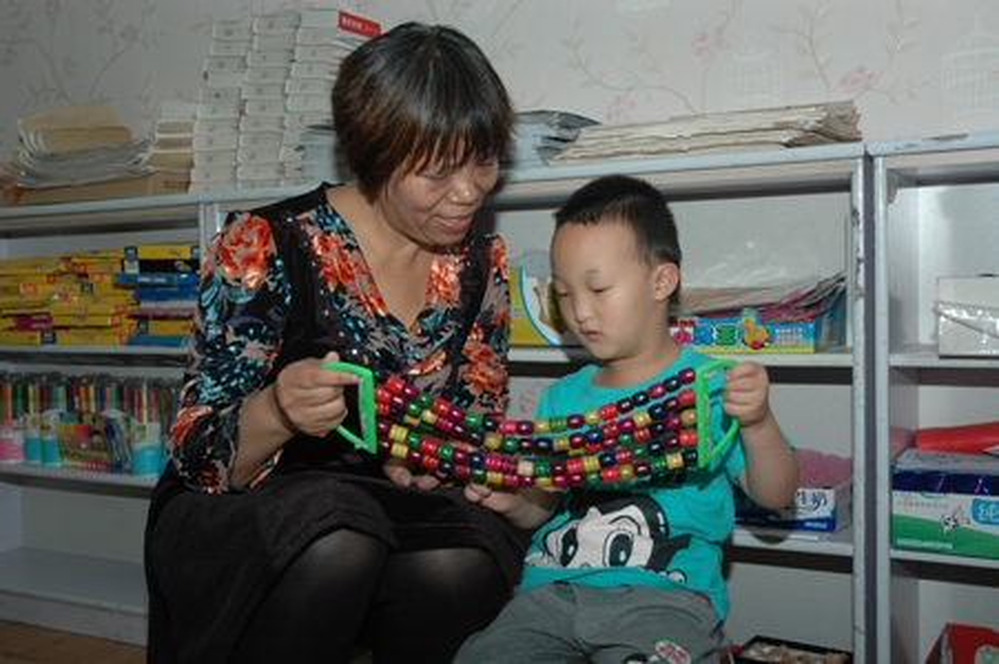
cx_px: 500
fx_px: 1123
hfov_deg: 48.0
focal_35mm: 40
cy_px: 332
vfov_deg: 33.0
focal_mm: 27
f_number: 5.6
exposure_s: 1/60
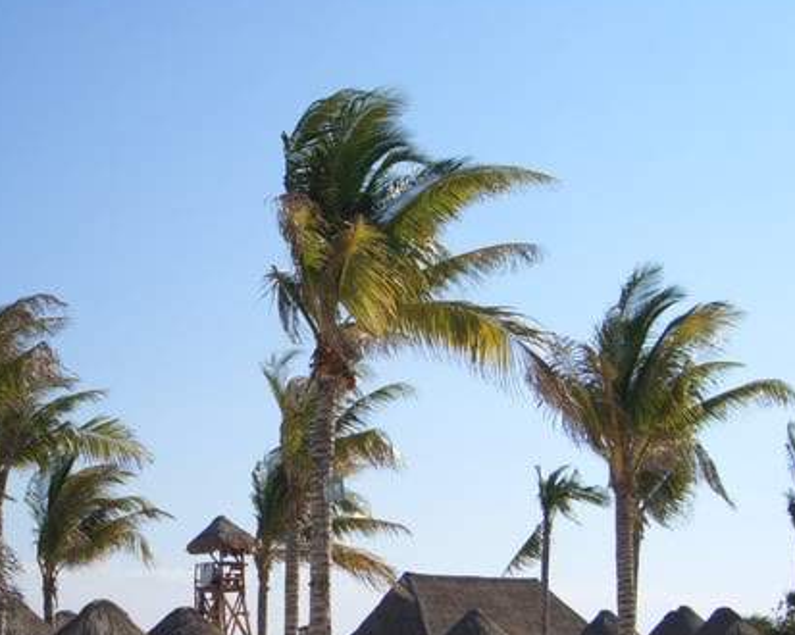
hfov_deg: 31.4
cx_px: 202
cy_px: 439
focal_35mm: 59
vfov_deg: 25.6
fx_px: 1388
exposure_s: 1/640
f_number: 4.8
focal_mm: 8
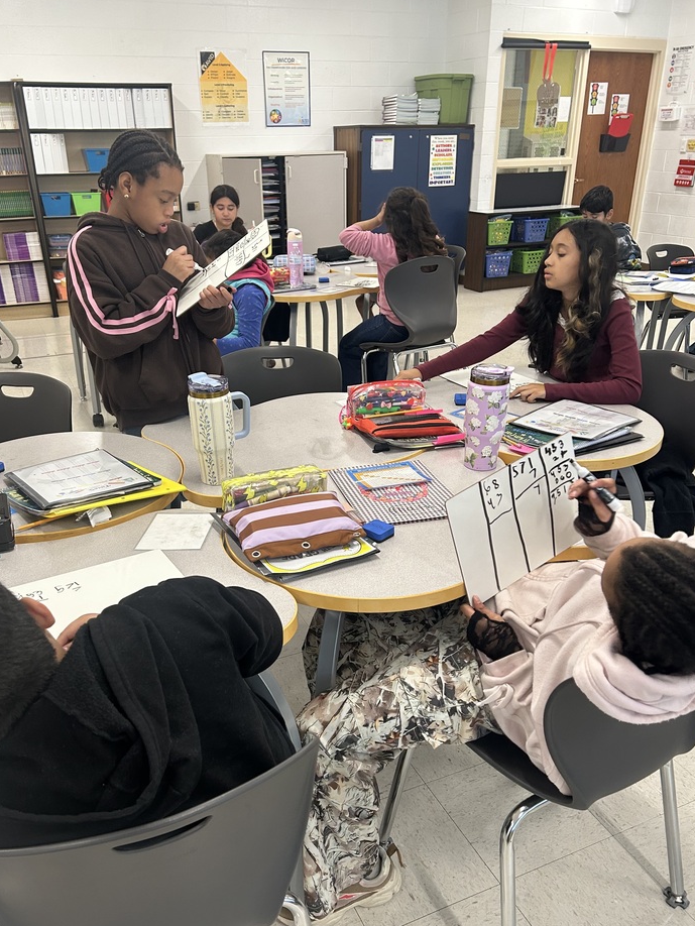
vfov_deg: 61.6
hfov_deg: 48.2
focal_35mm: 29
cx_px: 319
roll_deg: +1.1
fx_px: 776
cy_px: 493
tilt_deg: -25.9
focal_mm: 5.7
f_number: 1.5
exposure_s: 1/112
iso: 125
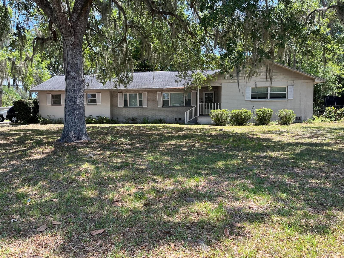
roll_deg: +1.5
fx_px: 258
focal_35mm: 26
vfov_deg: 53.1
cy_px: 129
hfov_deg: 67.3
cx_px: 172
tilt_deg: -2.4
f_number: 1.6
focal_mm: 5.1
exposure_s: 1/701
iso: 50
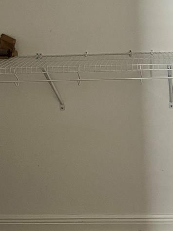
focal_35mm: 66
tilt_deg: -9.2
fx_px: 440
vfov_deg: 28.7
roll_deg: +1.3
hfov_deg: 21.9
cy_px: 42
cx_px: 145
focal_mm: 5.7
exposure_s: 1/40
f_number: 1.5
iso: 500
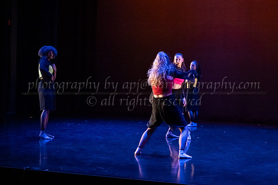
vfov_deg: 15.2
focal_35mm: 90
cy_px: 92
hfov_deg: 22.5
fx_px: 696
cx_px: 167
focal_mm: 75
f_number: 3.5
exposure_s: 1/320
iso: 4000
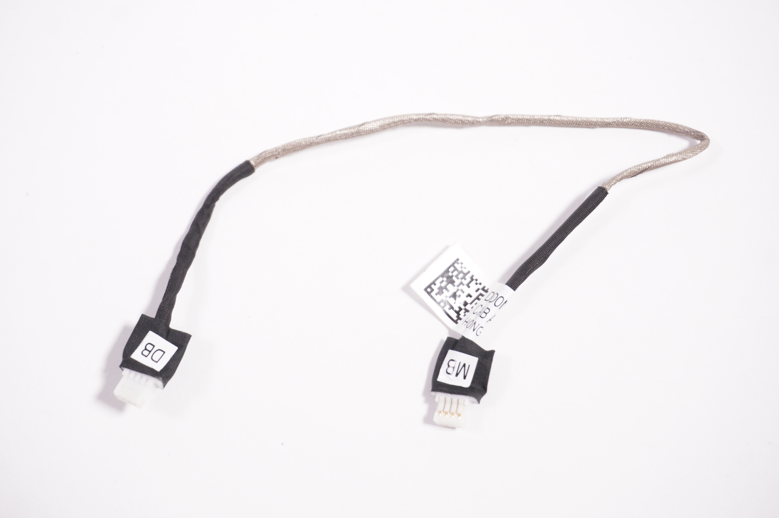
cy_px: 259
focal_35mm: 63
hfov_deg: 31.9
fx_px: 1362
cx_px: 390
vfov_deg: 21.5
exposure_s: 1/80
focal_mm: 42
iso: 500
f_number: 5.6
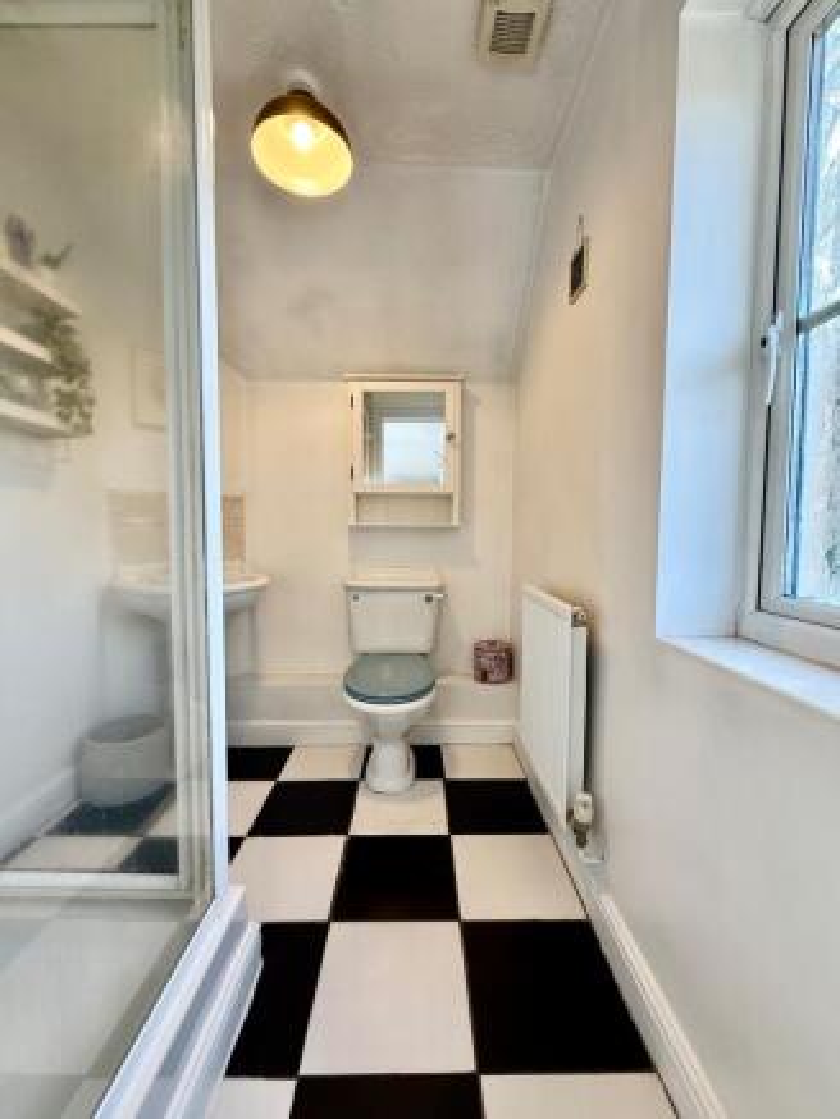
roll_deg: -0.8
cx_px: 420
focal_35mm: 14
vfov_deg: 102.0
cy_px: 560
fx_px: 453
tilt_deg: -3.7
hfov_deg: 85.7
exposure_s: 1/99
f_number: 2.2
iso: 80
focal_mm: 2.22
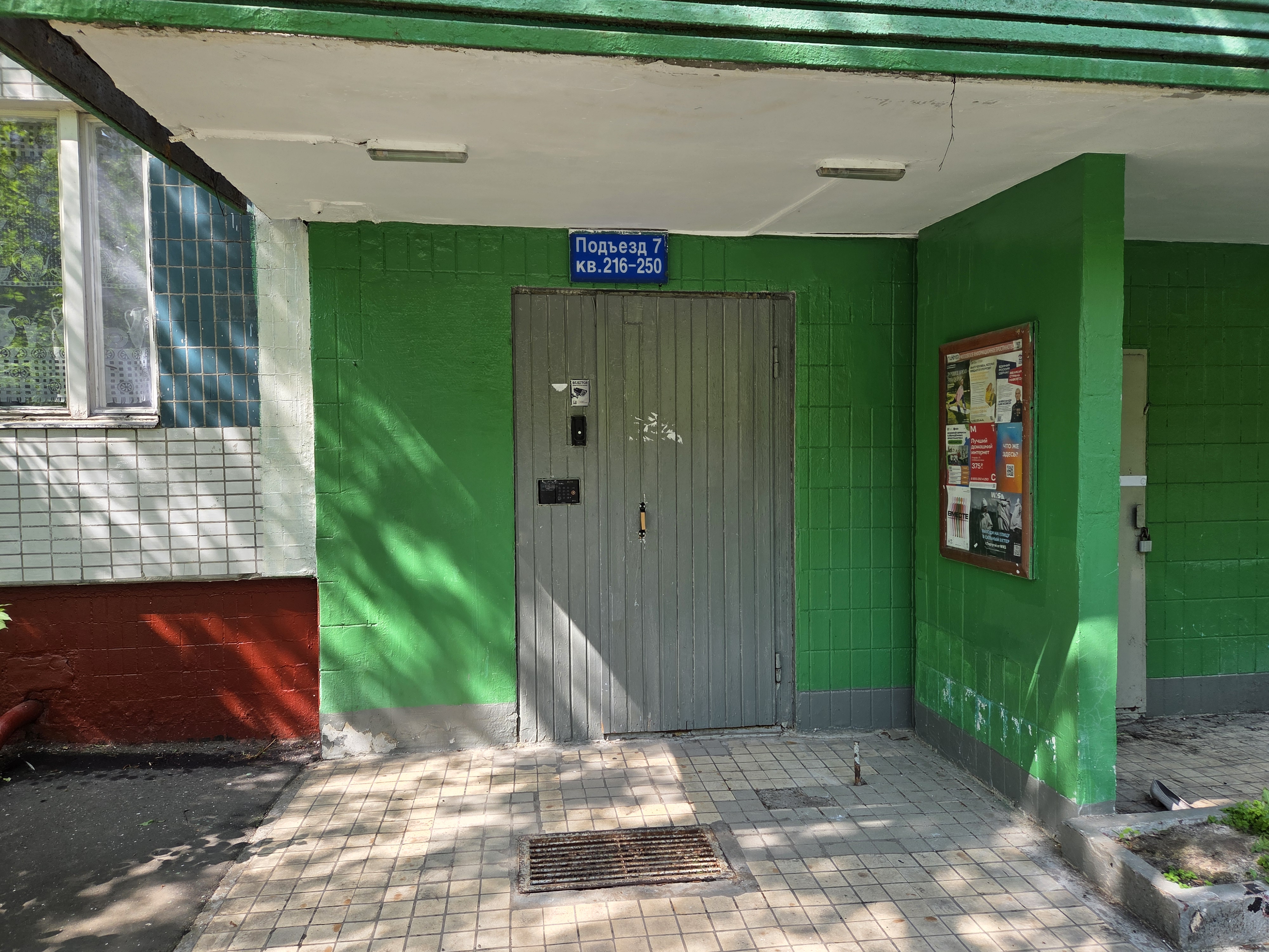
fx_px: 843
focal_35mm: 23
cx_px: 634
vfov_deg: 58.9
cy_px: 476
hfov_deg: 73.9
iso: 80
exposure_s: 1/586
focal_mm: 5.4
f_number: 1.8
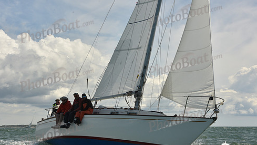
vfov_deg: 13.9
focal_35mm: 87
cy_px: 98
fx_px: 593
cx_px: 121
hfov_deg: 24.5
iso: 320
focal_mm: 70
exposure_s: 1/800
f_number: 13
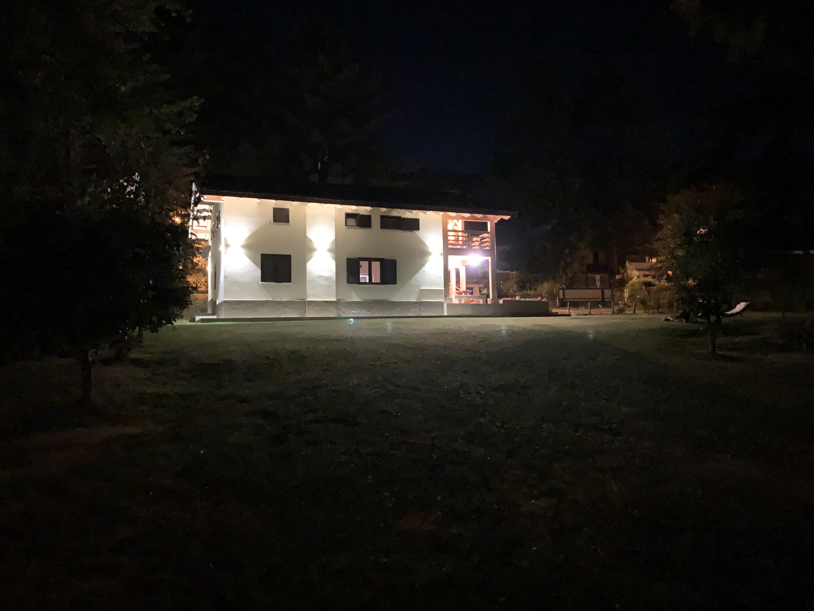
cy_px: 306
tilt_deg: +5.0
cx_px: 407
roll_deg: +1.3
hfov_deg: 67.3
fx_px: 611
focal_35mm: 26
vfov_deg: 53.1
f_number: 1.8
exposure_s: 1/4
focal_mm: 4.25
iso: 3200
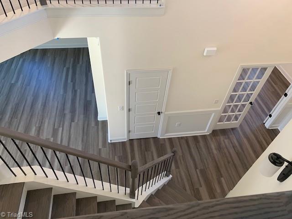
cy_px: 110
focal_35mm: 26
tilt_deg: -48.5
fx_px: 219
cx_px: 146
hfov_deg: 67.3
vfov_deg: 53.1
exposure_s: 1/60
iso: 80
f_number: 1.8
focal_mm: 4.25
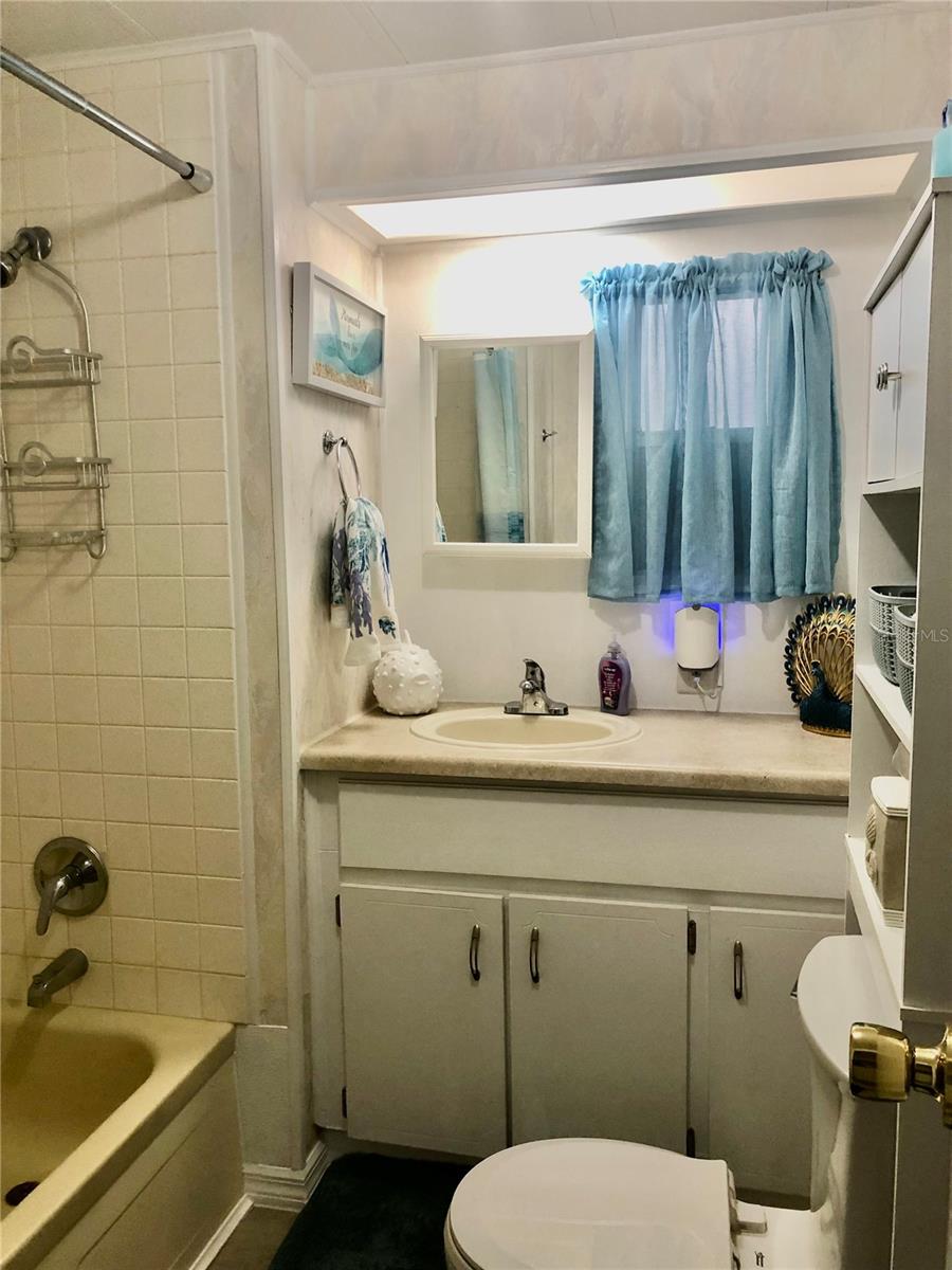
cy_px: 635
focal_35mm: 28
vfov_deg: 63.4
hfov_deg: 49.7
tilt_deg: -7.6
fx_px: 1027
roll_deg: +0.6
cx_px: 476
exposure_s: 1/30
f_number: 1.8
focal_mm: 4
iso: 40
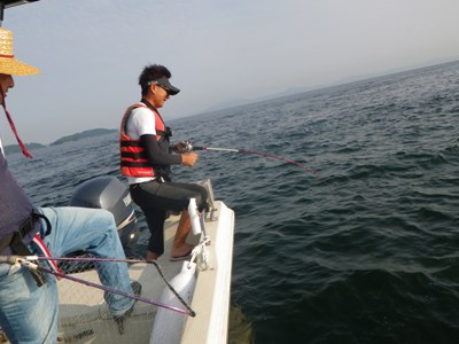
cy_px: 172
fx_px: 371
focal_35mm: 28
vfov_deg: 49.7
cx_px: 230
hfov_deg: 63.4
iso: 80
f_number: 4.2
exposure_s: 1/640
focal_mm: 5
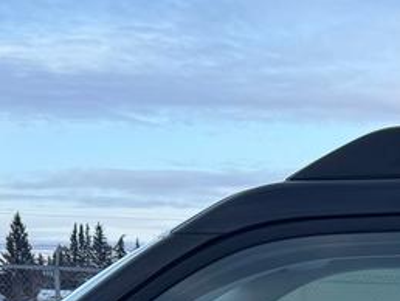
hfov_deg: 16.0
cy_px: 568
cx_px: 445
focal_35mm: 119
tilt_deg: -9.1
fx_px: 1376
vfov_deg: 11.4
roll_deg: -0.5
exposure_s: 1/979
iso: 80
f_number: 1.78
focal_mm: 6.76
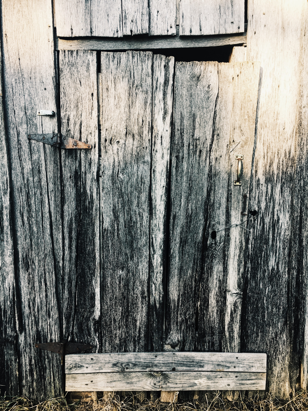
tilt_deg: -10.5
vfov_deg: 61.7
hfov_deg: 48.2
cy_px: 206
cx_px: 154
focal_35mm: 29
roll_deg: -1.7
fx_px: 344
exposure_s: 1/120
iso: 25
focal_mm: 4.15
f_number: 2.2
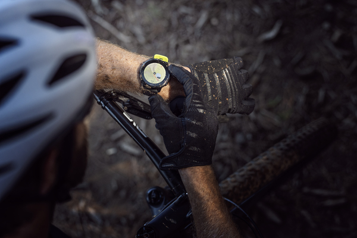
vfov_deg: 23.4
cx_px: 178
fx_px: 575
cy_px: 119
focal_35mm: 58
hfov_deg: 34.5
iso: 320
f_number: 3.2
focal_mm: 58
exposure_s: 1/500
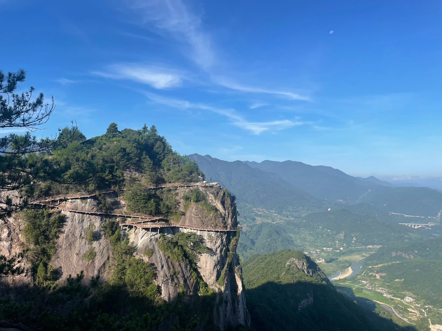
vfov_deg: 53.1
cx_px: 221
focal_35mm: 26
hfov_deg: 67.3
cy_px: 166
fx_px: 332
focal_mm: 4.2
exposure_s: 1/2882
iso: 32
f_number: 1.6
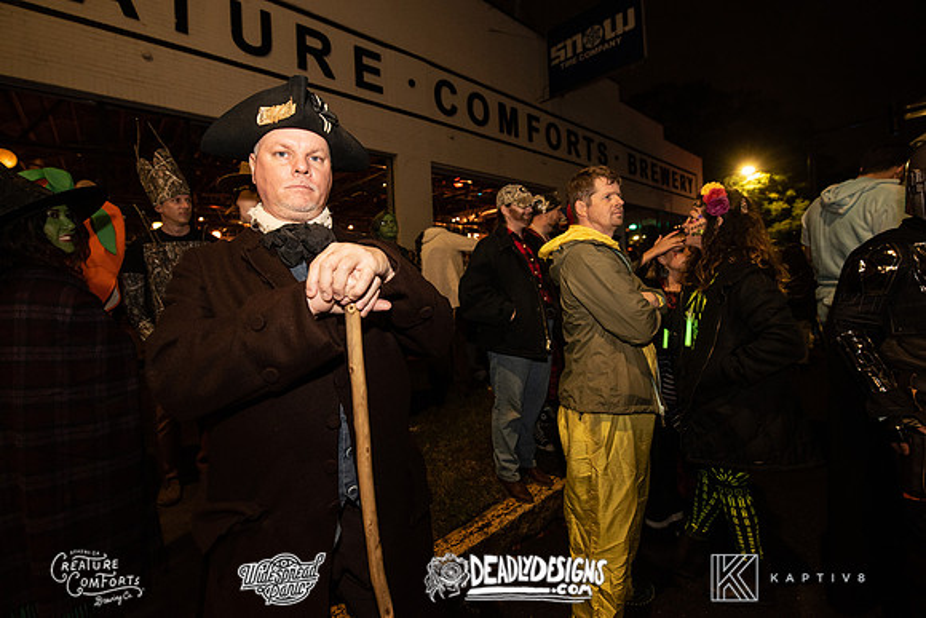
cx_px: 427
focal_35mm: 15
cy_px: 285
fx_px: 388
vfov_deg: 77.0
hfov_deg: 99.9
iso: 2000
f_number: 3.5
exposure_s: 1/80
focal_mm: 14
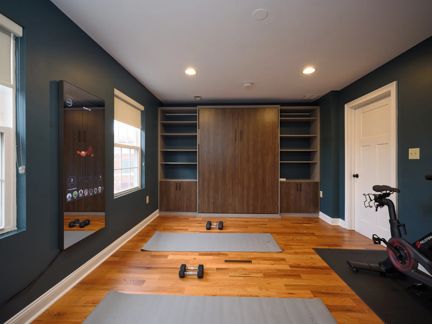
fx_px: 200
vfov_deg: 78.1
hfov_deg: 94.5
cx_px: 216
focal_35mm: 16
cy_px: 162
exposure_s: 1/20
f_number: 8
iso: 400
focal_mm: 20
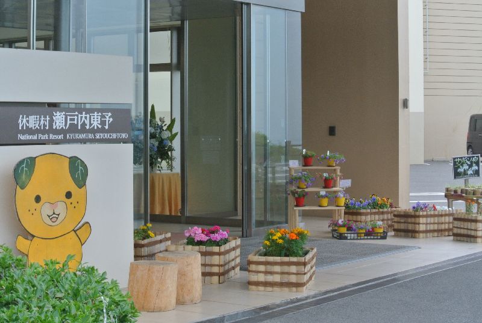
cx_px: 241
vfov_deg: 16.9
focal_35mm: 81
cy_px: 162
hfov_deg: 25.0
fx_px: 1087
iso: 400
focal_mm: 30
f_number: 3.8
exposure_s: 1/80
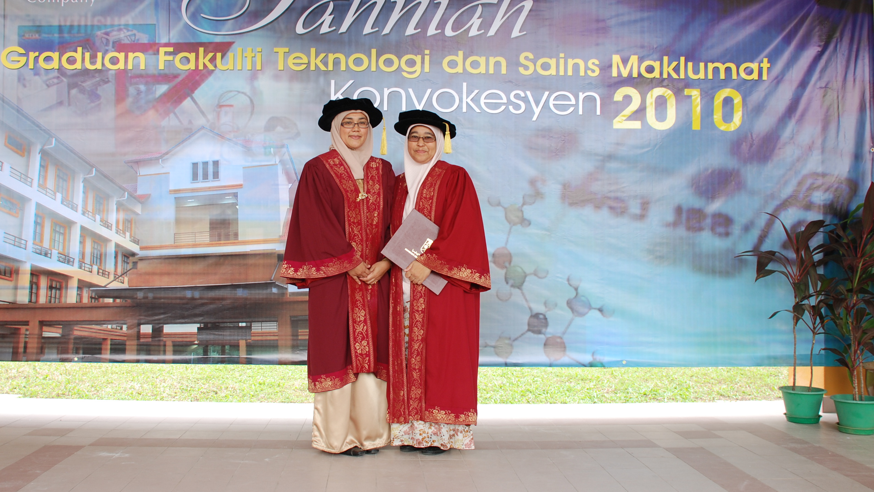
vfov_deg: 32.8
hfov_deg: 55.2
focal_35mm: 36
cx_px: 387
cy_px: 215
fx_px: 834
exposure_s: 1/100
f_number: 4.5
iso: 200
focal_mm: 20
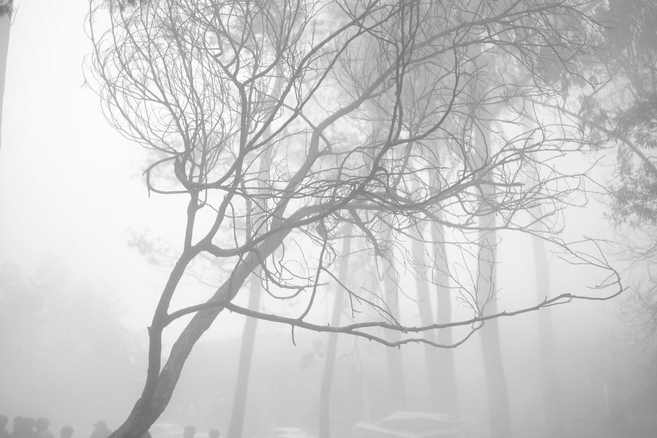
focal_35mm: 50
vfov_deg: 27.0
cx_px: 328
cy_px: 219
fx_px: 912
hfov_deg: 39.6
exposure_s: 1/8000
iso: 160
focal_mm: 33
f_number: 1.4
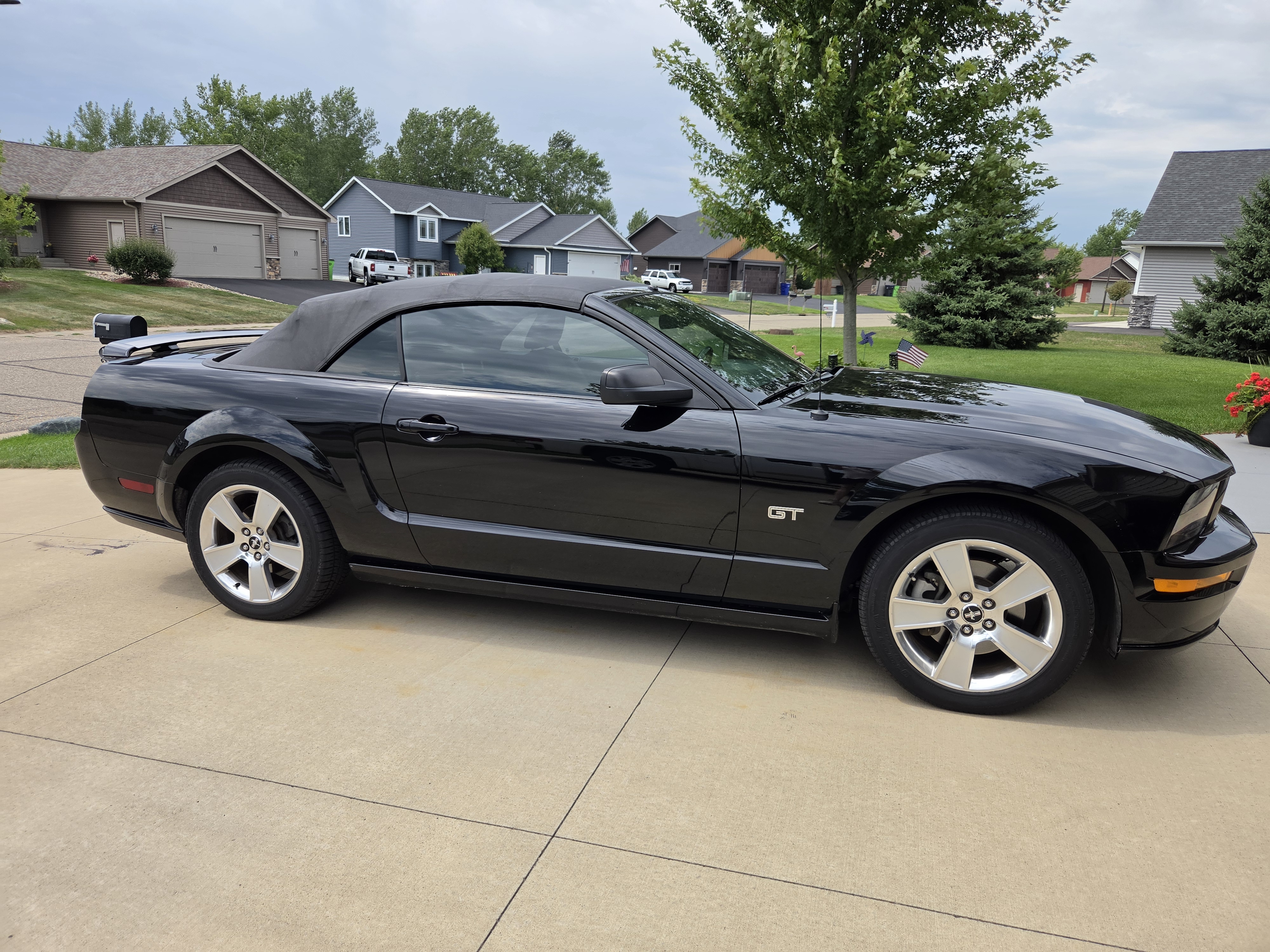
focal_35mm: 23
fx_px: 844
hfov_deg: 73.9
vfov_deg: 58.9
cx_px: 635
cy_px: 476
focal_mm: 5.4
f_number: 1.8
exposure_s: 1/2953
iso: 80
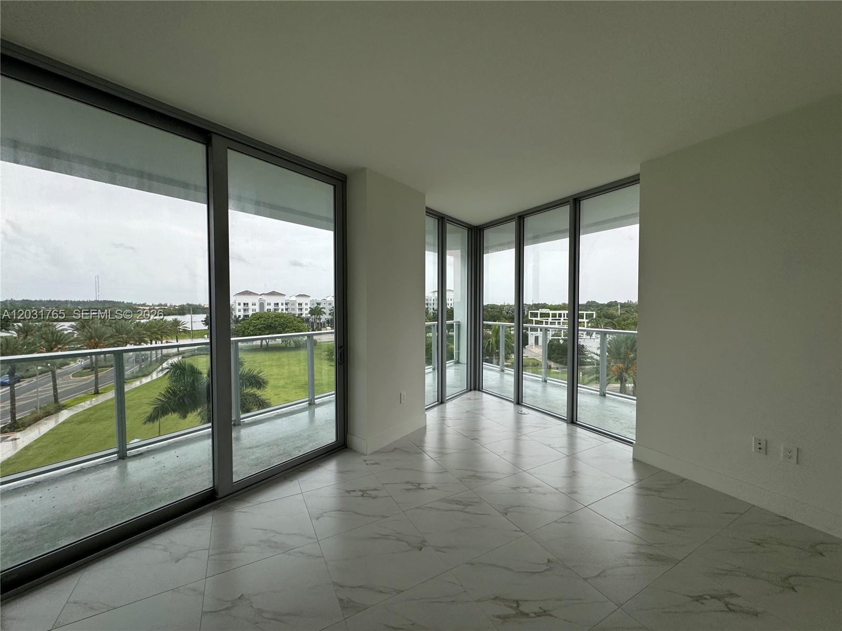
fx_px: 341
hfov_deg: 102.1
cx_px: 421
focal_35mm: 14
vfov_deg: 85.7
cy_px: 316
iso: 50
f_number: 2.2
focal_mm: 2.22
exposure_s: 1/858
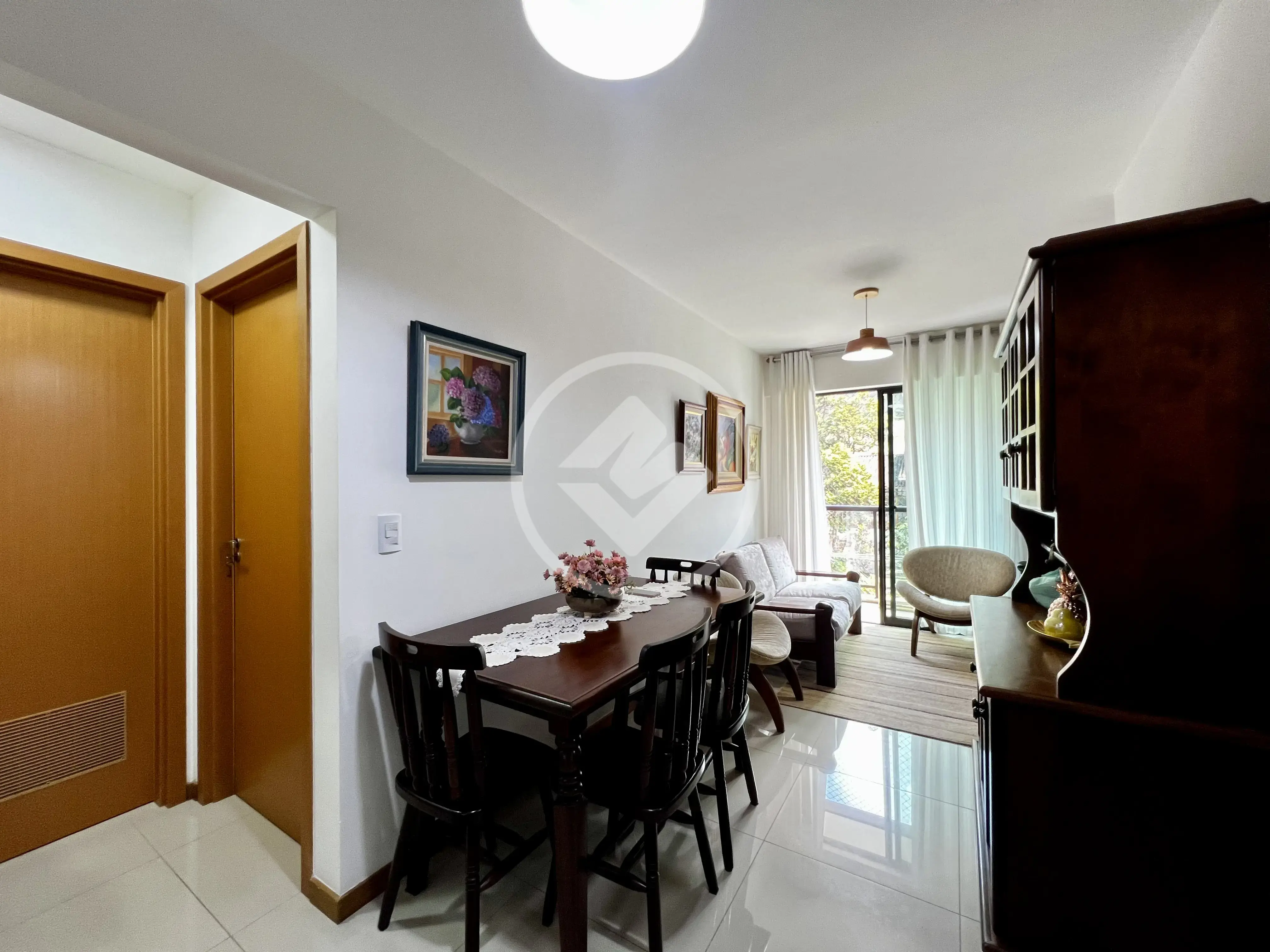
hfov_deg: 106.2
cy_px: 476
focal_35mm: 13
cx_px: 635
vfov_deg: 89.9
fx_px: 477
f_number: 1.8
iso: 125
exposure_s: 1/60
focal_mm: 1.57
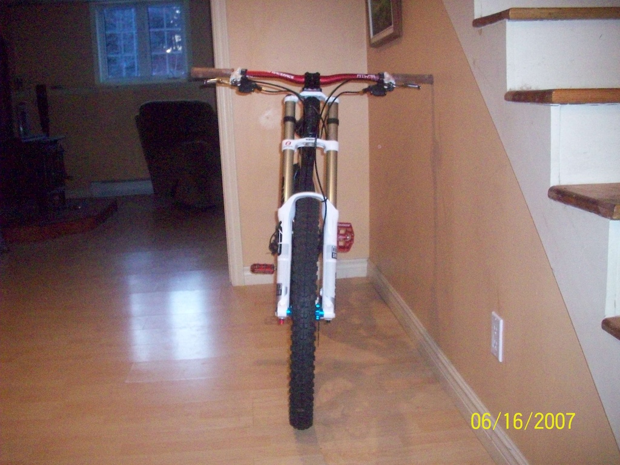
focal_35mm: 37
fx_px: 663
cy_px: 232
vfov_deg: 38.7
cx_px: 310
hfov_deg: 50.1
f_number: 2.8
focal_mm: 6.2
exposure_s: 1/45
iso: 400
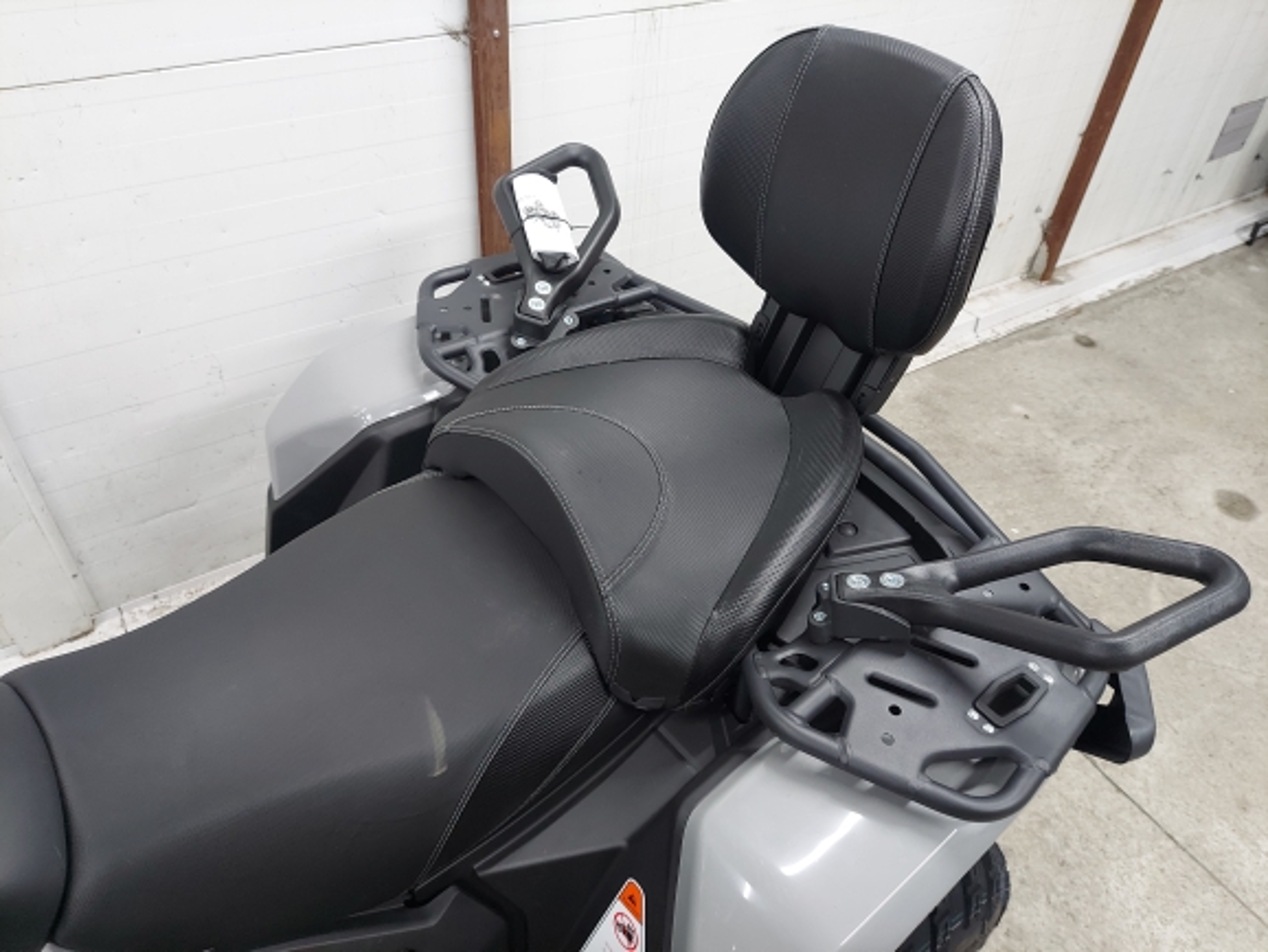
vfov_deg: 56.9
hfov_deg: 71.6
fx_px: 879
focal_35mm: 24
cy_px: 476
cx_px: 634
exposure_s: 1/50
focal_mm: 5.23
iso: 320
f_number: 1.8
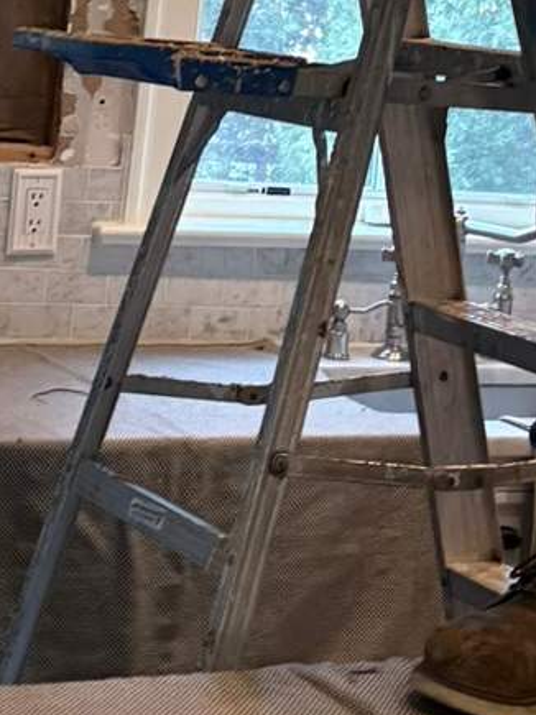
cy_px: -370
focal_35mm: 113
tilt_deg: +8.0
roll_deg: -5.9
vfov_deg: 15.9
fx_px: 2334
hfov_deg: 13.0
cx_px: 434
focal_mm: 6.76
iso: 500
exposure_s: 1/60
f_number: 1.78
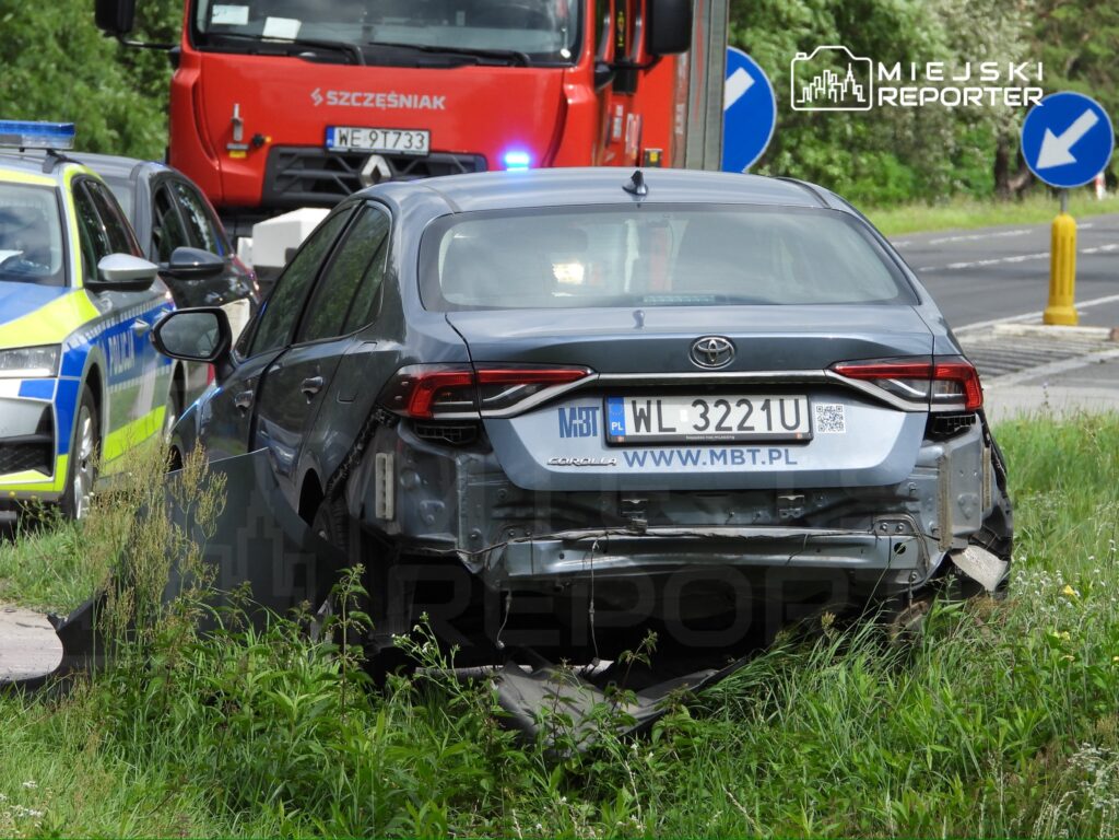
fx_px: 15096
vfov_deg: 3.2
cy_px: 420
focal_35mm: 467
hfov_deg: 4.2
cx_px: 560
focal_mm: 83.9
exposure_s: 1/400
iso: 100
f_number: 5
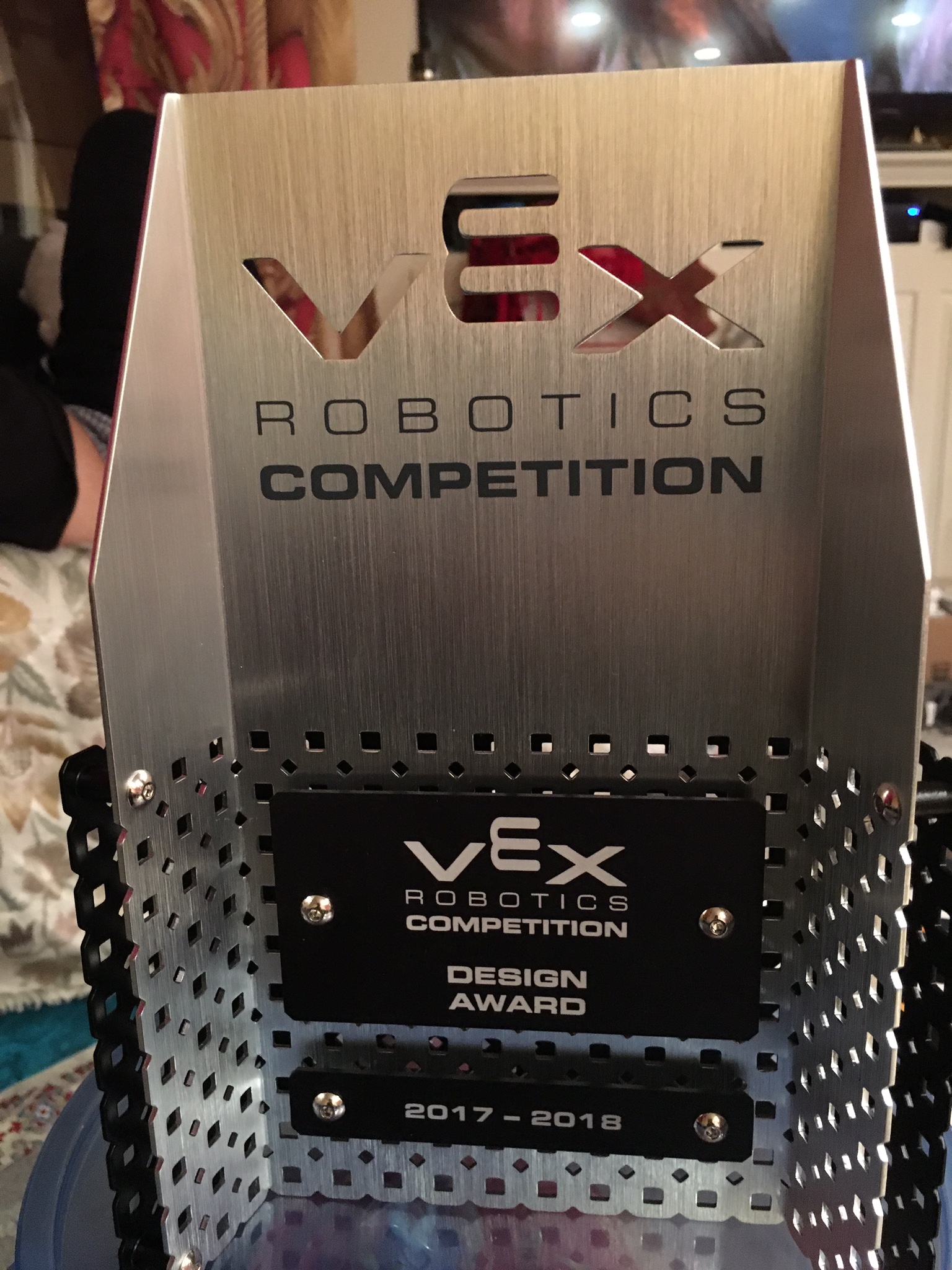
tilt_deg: -13.0
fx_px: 1063
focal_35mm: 29
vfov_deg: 61.7
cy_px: 635
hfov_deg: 48.2
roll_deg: +0.5
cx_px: 476
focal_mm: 4.15
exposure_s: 1/15
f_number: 2.2
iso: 400
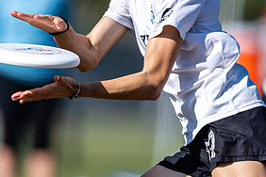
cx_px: 230
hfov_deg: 1.1
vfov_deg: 0.7
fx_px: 14193
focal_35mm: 1921
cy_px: 126
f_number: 2.8
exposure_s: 1/2500
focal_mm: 400
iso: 100
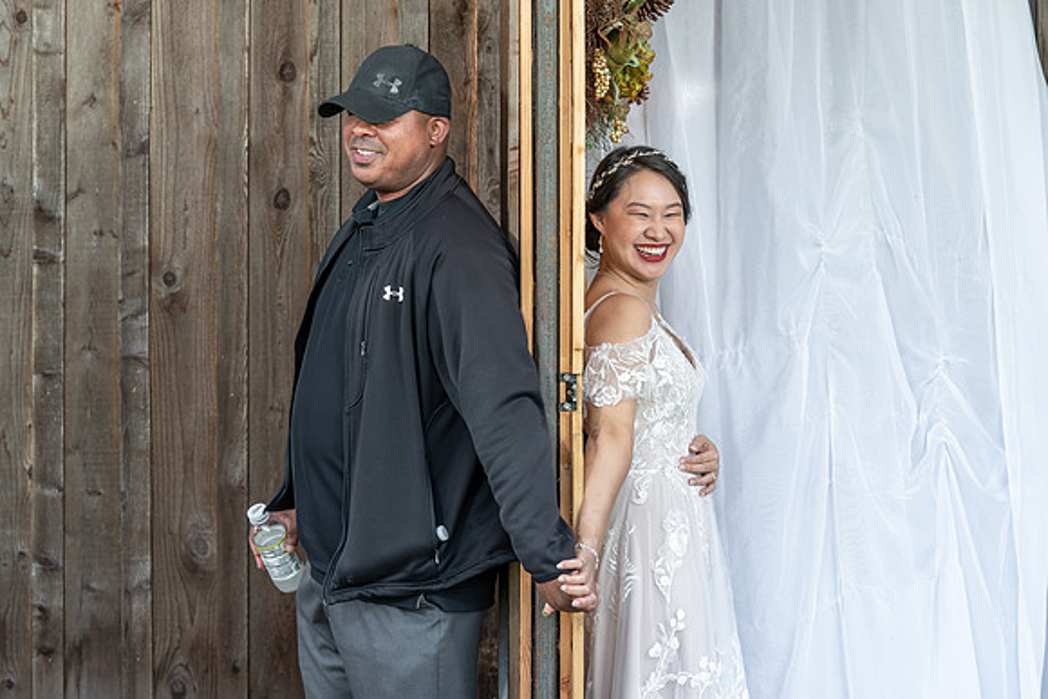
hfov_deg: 23.0
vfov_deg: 15.5
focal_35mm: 88
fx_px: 2576
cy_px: 361
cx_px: 510
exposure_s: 1/200
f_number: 4
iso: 250
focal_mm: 83
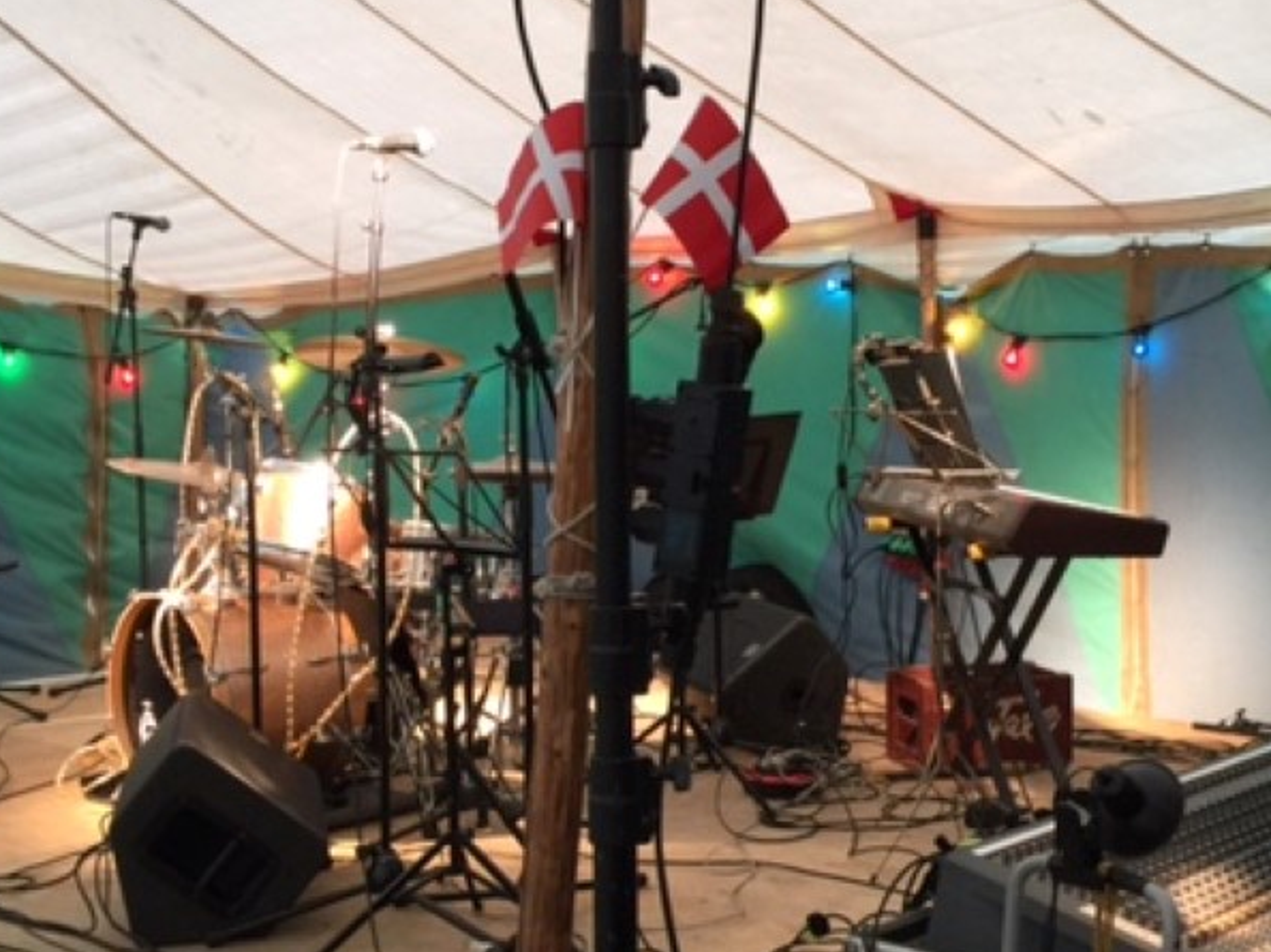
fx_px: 1835
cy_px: 569
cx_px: 725
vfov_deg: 29.0
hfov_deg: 38.1
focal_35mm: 50
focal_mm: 4.15
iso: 50
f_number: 2.2
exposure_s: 1/33
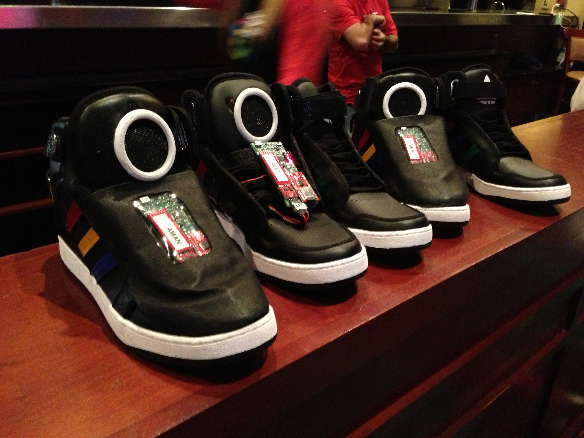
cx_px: 292
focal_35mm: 33
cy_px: 219
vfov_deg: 42.9
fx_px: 557
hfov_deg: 55.4
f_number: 2.4
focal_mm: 4.13
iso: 800
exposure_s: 1/15
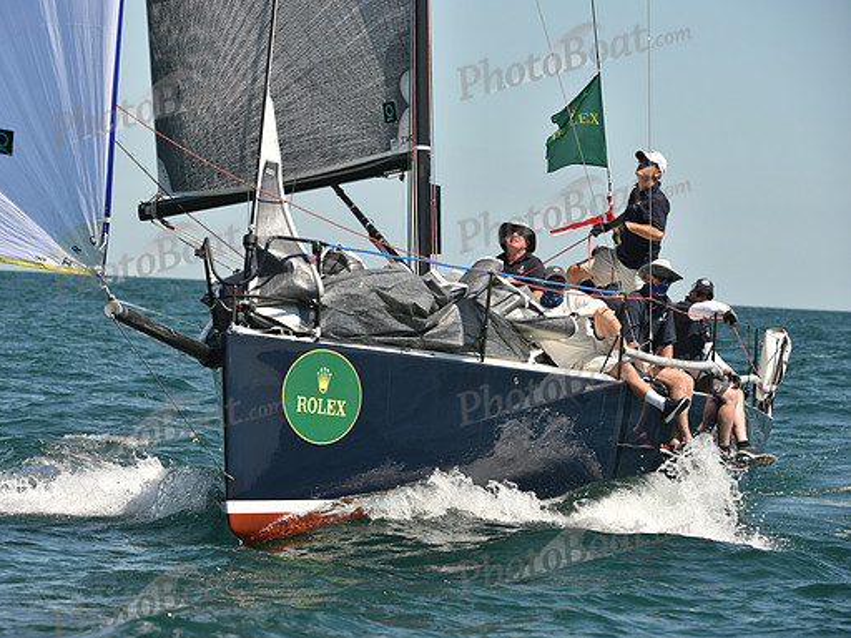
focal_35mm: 218
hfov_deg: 9.1
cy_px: 320
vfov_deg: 6.8
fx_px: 5359
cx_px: 372
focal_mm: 200
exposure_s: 1/1000
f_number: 7.1
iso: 250
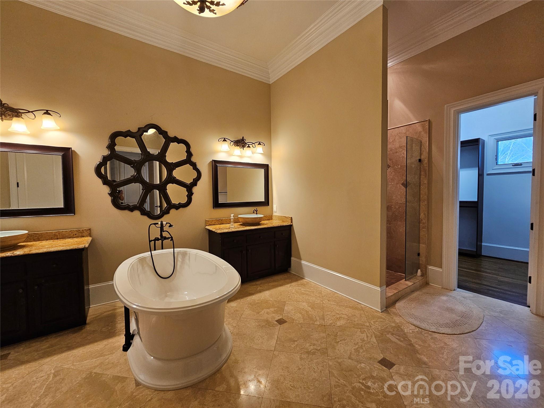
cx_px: 272
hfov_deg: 106.2
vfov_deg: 89.9
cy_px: 204
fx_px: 204
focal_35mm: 13
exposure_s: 1/60
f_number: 2.2
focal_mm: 2.2
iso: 200
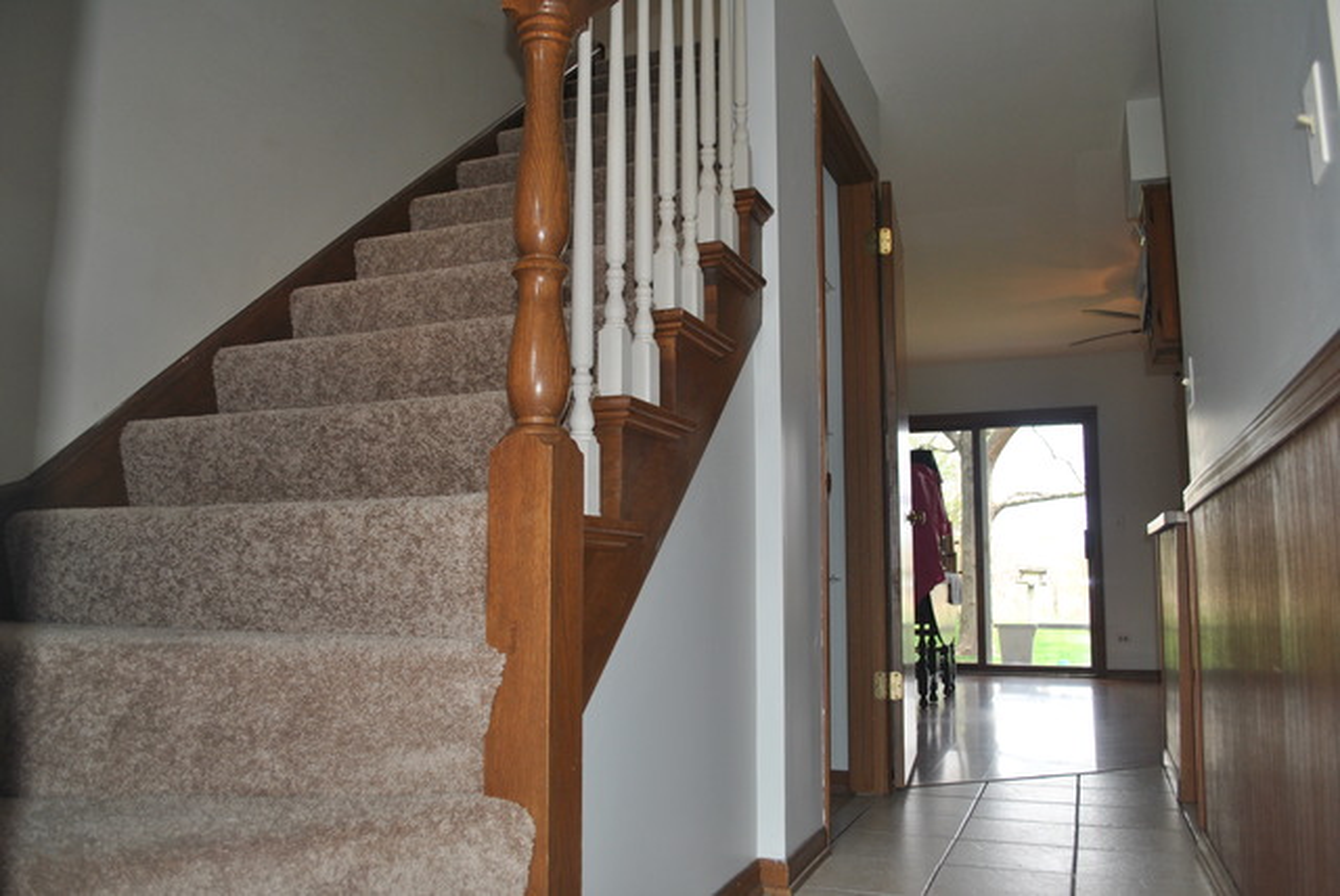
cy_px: 448
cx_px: 670
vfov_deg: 48.0
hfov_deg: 67.3
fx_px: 1006
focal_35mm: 27
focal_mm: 18
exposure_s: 1/100
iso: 200
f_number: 3.5
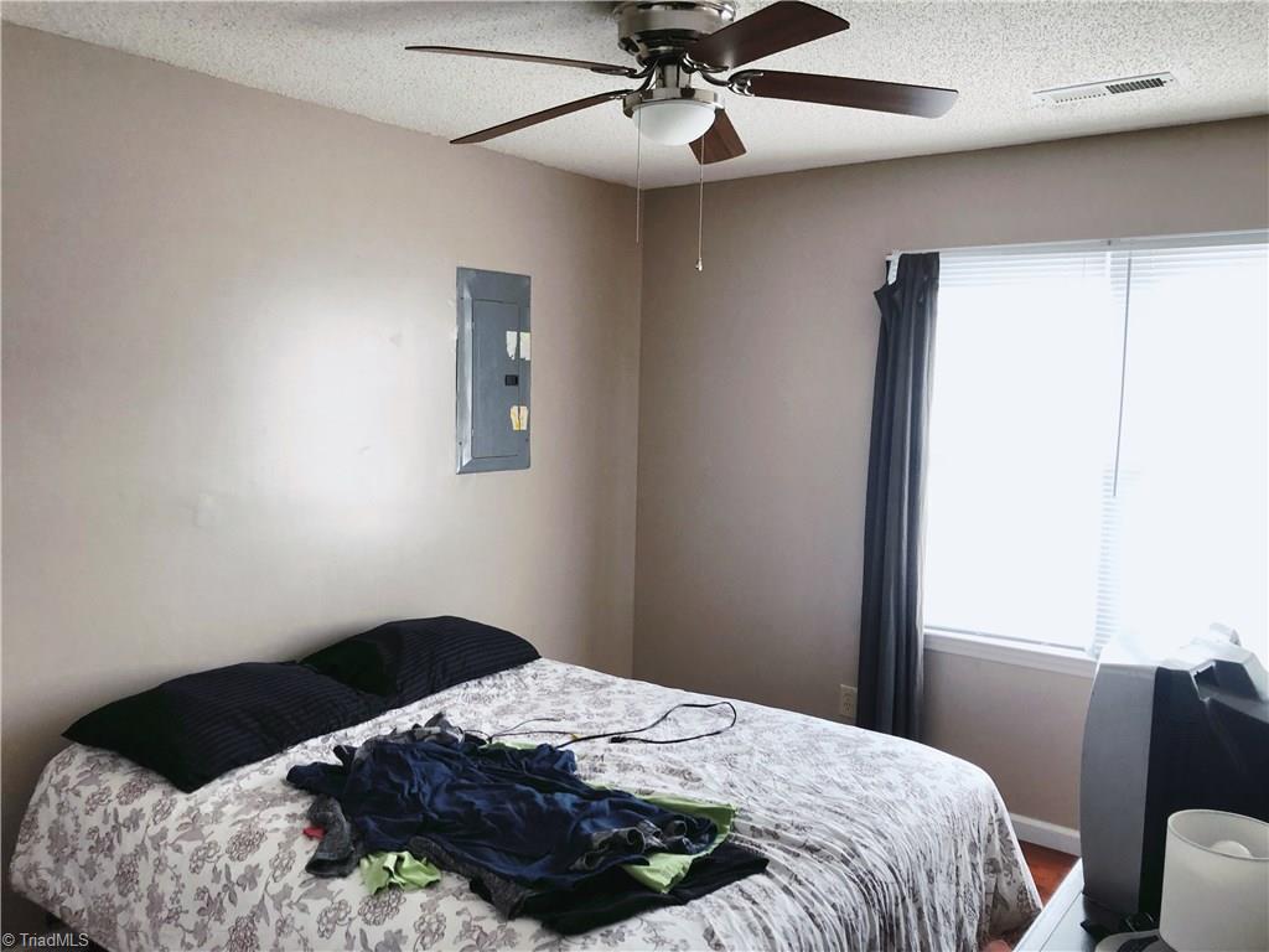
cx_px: 634
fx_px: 1026
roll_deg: -1.0
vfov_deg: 49.7
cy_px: 476
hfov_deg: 63.4
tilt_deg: -5.6
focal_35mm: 28
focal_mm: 3.99
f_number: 1.8
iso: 32
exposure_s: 1/30
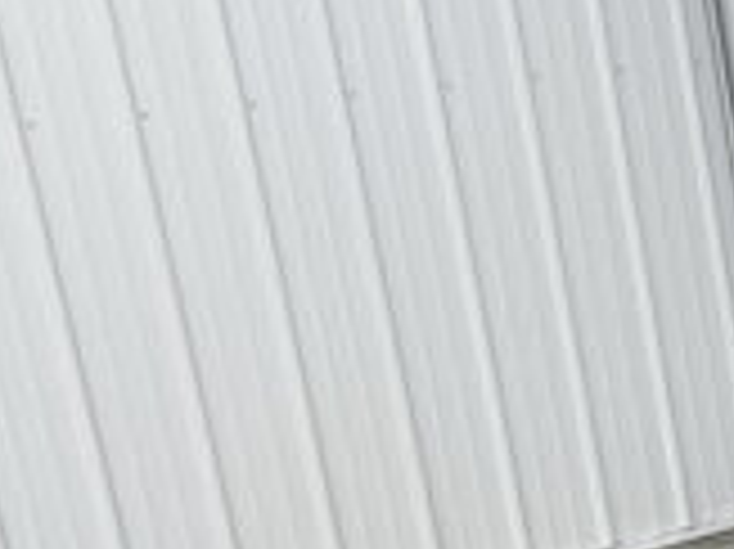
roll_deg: +1.8
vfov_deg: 12.7
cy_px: 706
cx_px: 1698
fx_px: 2394
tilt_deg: -19.6
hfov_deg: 13.4
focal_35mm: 113
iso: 64
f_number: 1.78
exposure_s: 1/120
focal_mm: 6.76
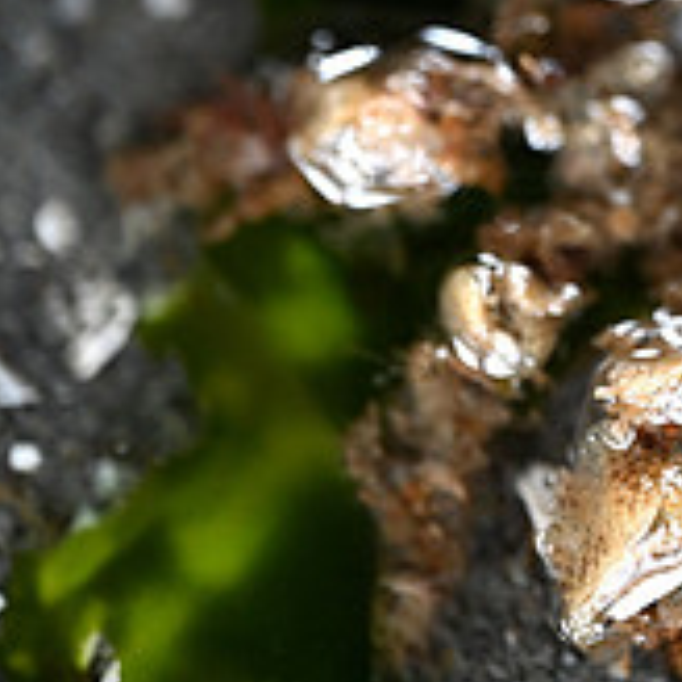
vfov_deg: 5.5
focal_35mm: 316
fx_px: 7044
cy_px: 23
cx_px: 1060
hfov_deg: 5.5
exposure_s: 1/160
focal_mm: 105
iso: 1100
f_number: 3.3
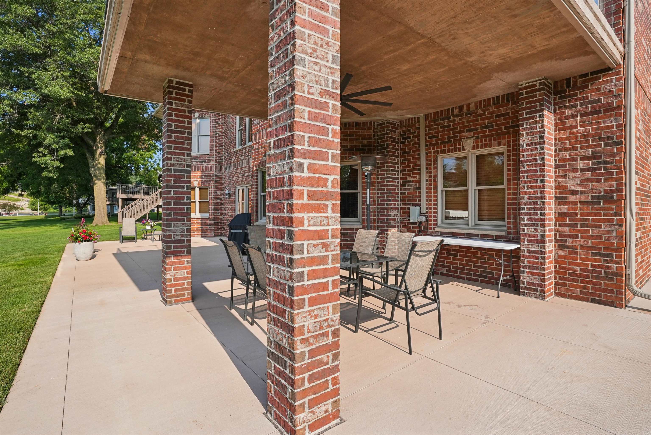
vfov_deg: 70.5
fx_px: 308
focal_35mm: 17
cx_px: 326
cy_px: 218
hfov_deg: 93.3
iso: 400
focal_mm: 17
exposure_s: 1/500
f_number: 9
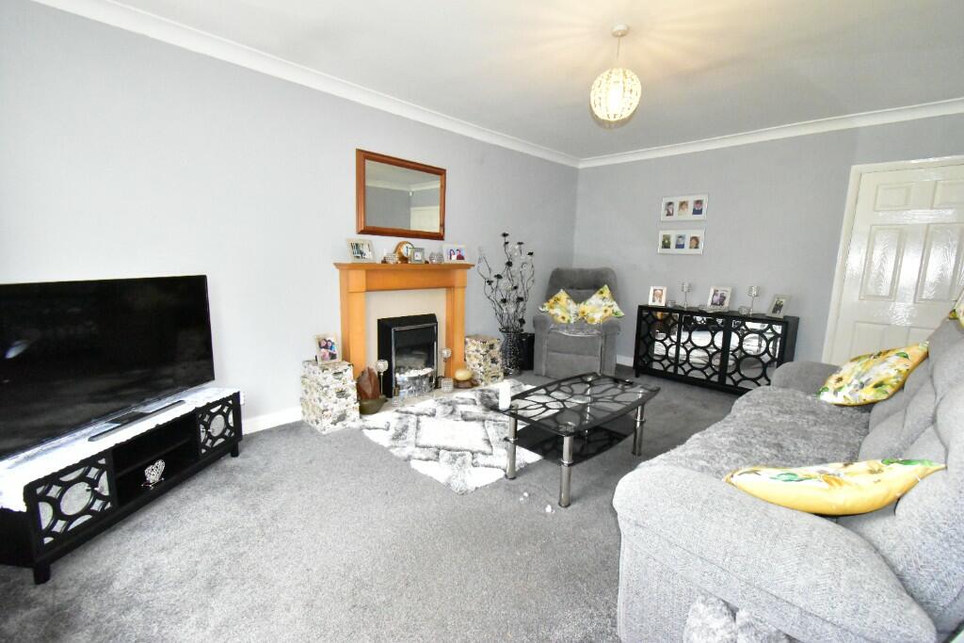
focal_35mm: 15
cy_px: 322
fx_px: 402
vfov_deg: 77.3
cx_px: 482
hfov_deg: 100.4
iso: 12800
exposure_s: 1/200
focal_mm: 10
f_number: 9
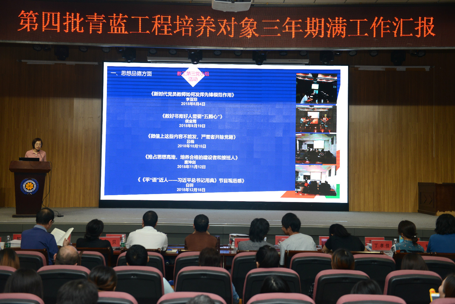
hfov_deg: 43.6
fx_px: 569
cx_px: 228
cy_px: 152
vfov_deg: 29.9
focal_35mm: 45
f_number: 3.5
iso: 800
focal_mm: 45
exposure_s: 1/250
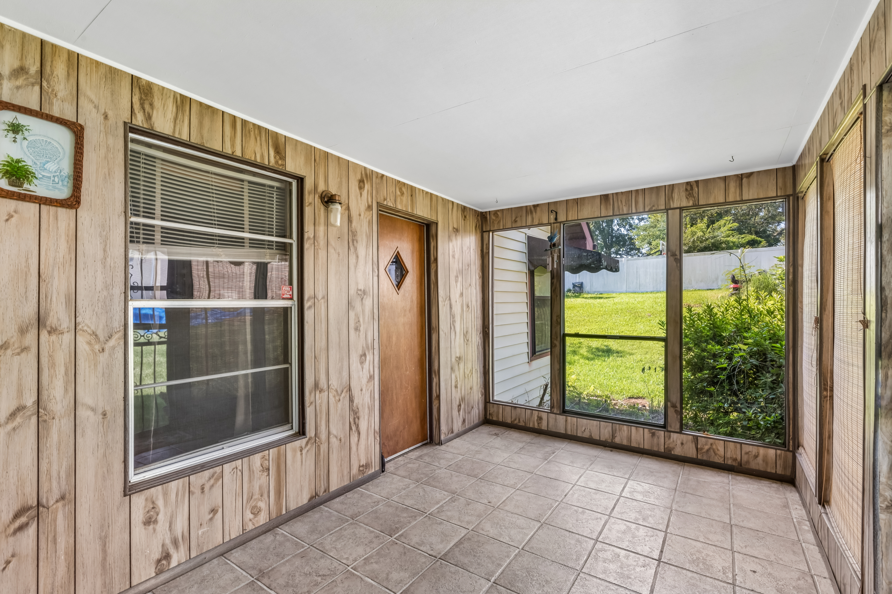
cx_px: 446
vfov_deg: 73.7
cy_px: 297
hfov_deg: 96.7
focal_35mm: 16
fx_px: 396
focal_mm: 16
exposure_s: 1/13
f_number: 13
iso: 400
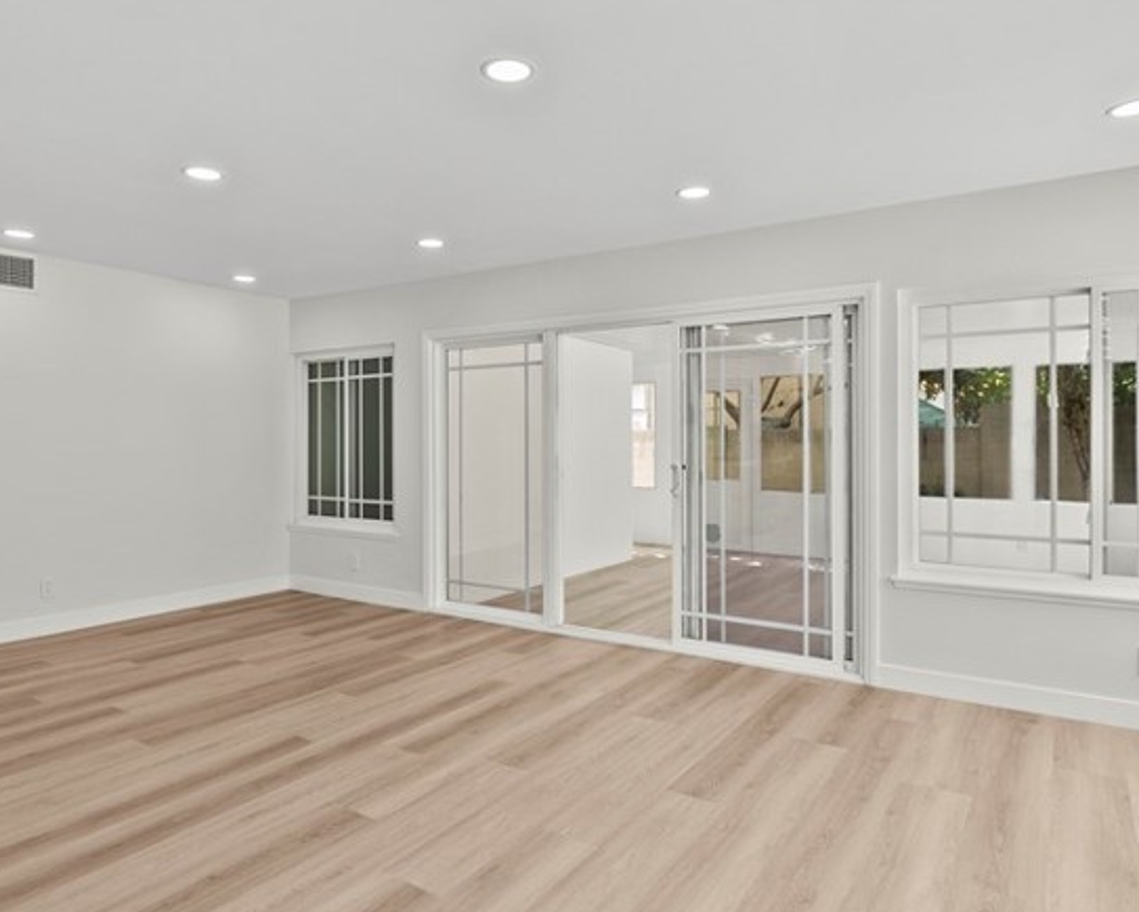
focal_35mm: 23
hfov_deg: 72.6
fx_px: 776
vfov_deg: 60.9
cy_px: 435
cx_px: 558
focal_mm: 13
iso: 250
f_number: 9
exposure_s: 1/40
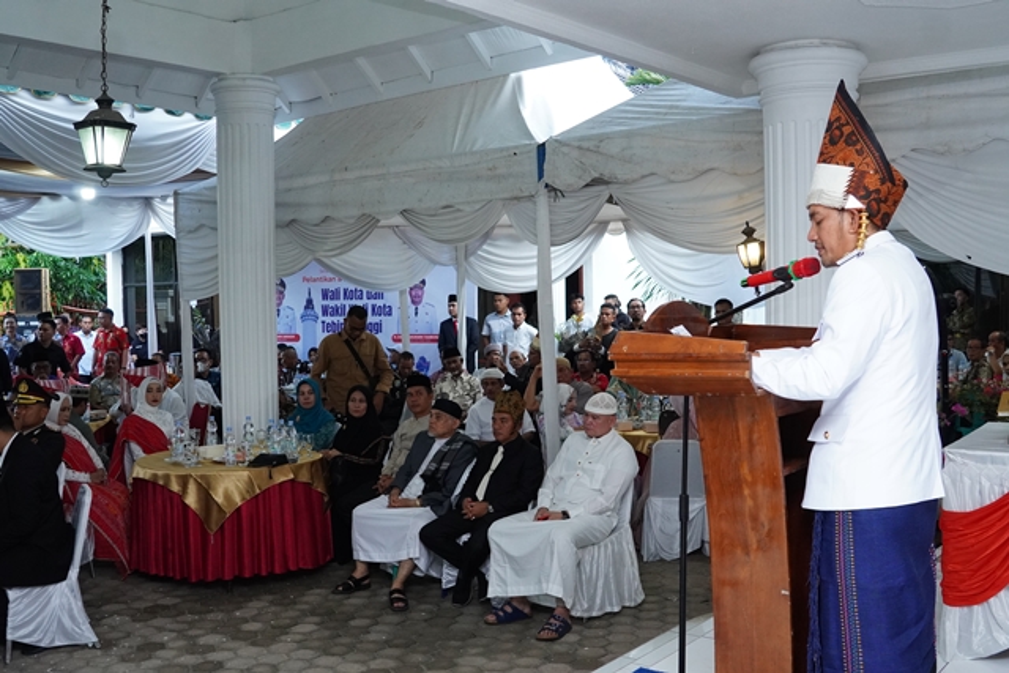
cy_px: 336
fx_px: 1009
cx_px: 504
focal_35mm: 36
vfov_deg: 36.9
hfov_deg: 53.1
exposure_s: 1/200
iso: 2000
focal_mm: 24
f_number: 5.6
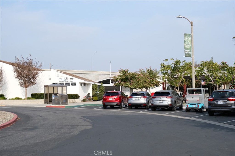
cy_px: 78
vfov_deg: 29.3
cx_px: 118
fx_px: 300
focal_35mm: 46
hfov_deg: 42.7
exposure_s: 1/450
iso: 160
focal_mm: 30.5
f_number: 5.6
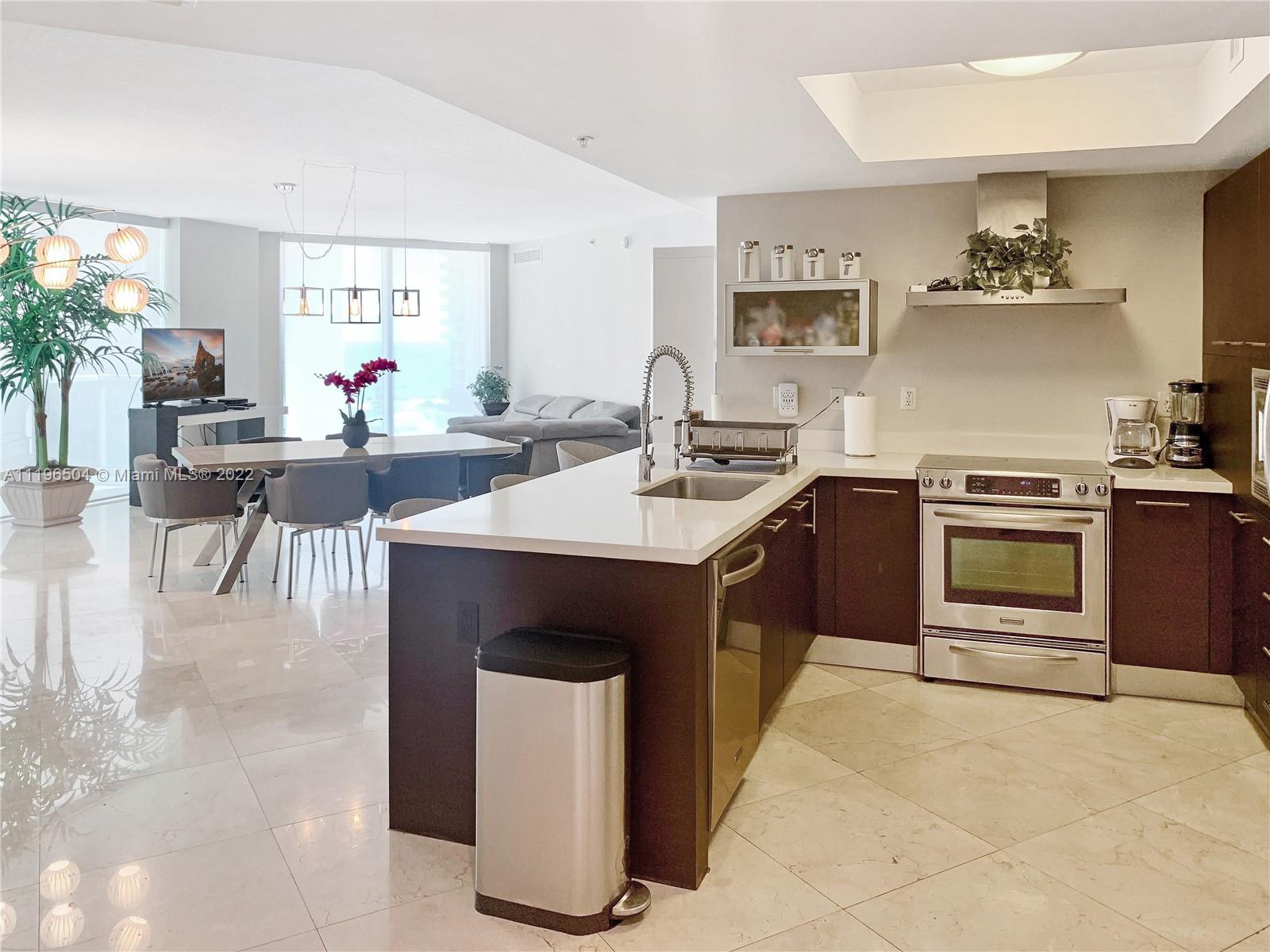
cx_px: 635
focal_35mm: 26
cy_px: 476
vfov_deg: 53.1
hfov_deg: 67.3
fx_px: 954
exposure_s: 1/60
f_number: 1.8
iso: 64
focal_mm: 4.25
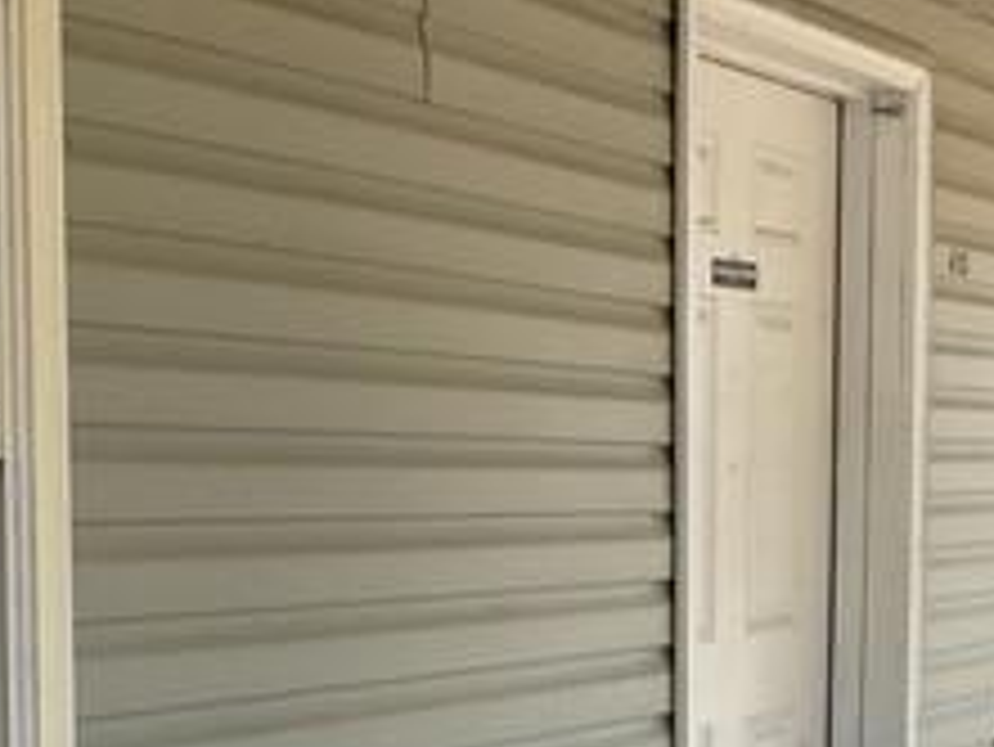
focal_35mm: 84
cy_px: 716
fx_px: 2413
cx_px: 1079
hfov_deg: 22.1
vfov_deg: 17.3
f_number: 1.8
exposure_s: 1/400
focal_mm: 3
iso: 16
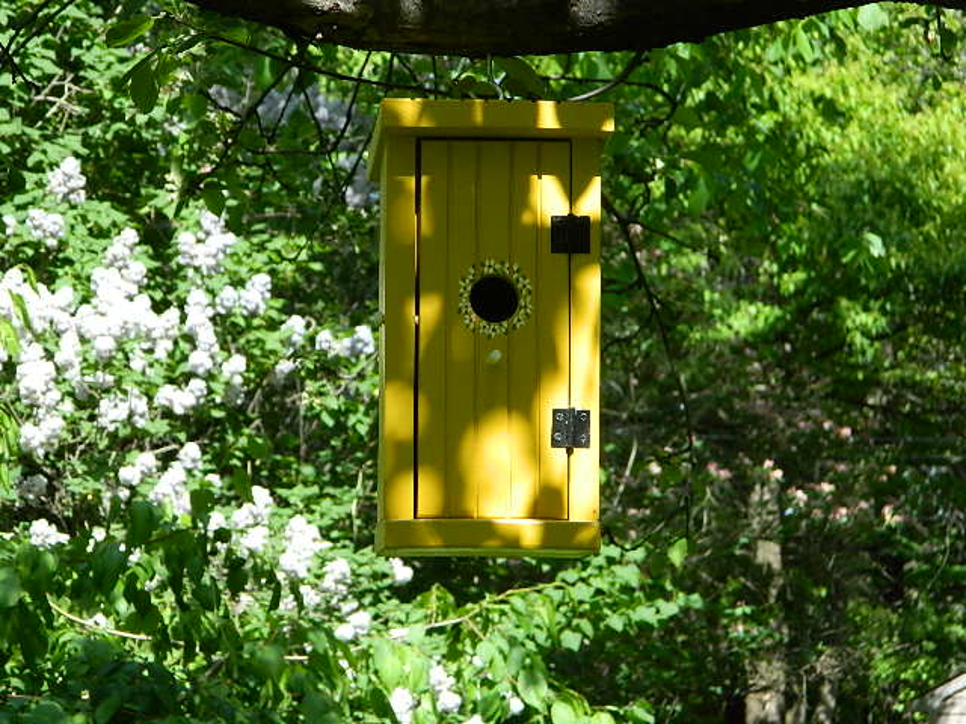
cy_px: 362
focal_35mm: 129
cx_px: 483
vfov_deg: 11.5
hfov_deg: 15.3
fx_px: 3600
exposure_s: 1/160
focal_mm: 23.2
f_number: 4.7
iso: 80
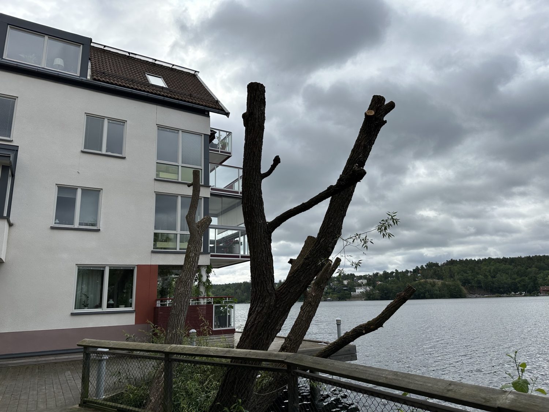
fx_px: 381
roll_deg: +2.1
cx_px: 274
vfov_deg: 56.8
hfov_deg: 71.6
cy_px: 206
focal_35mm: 24
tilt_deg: +12.9
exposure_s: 1/8197
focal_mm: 6.86
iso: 80
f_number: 1.78
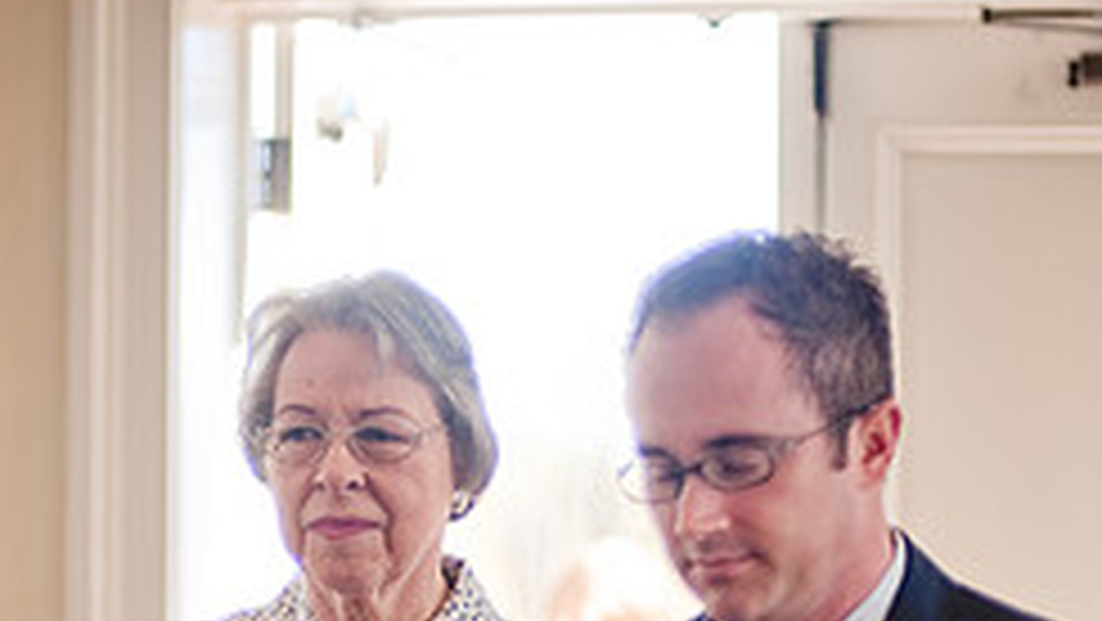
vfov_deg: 12.1
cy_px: 878
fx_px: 2806
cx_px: 506
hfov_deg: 22.2
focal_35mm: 96
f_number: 1.4
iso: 200
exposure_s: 1/800
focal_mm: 50
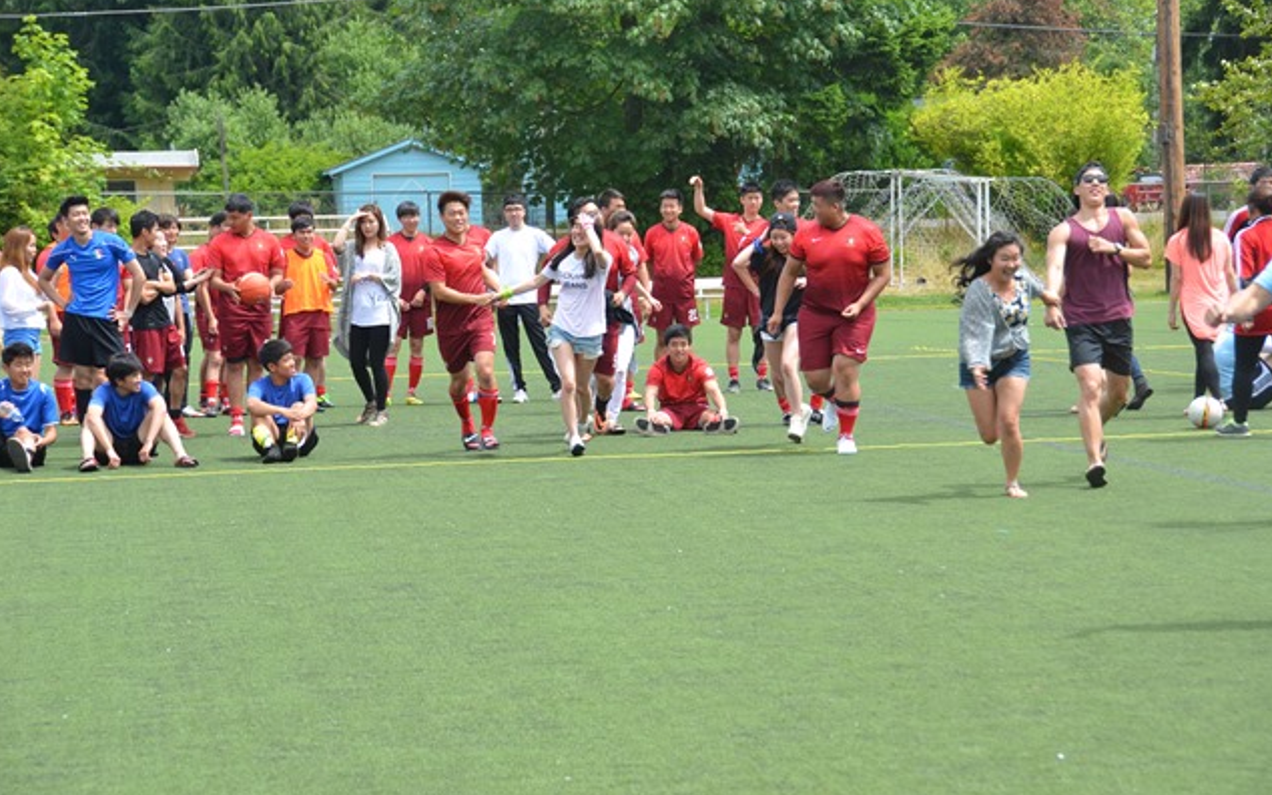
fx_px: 4004
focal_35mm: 116
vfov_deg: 11.3
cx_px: 638
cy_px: 398
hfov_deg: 18.1
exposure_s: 1/250
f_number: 8
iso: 160
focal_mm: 75
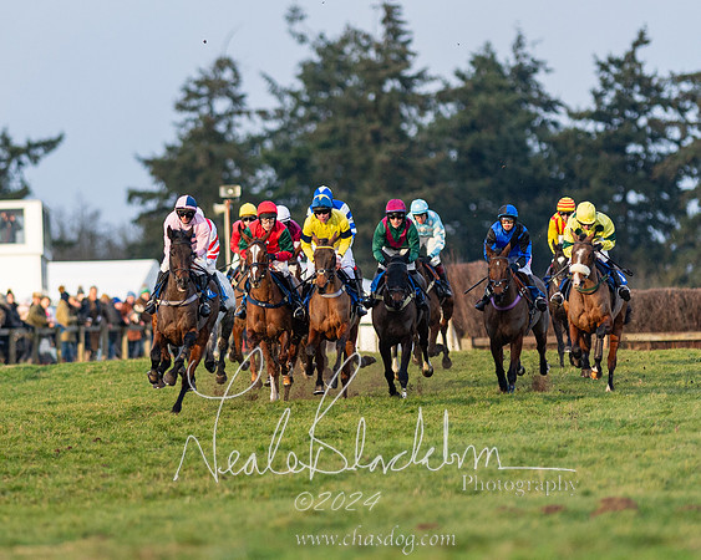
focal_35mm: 571
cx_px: 236
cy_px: 295
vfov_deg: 2.7
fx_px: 11837
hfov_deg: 3.4
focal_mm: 300
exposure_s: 1/1600
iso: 500
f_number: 2.8
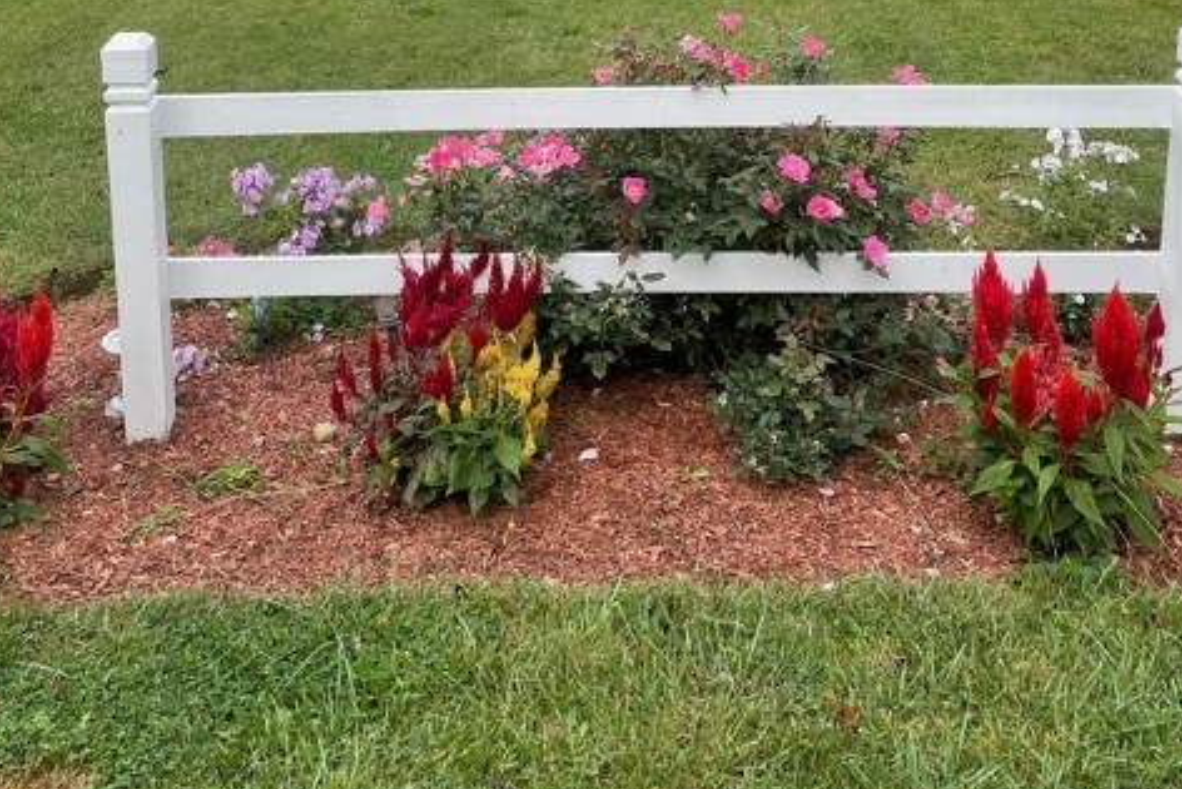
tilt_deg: -13.8
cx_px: 611
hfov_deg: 44.5
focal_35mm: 44
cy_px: -55
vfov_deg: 28.1
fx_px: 1445
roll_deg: +1.5
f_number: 1.6
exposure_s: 1/711
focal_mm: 4.2
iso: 32
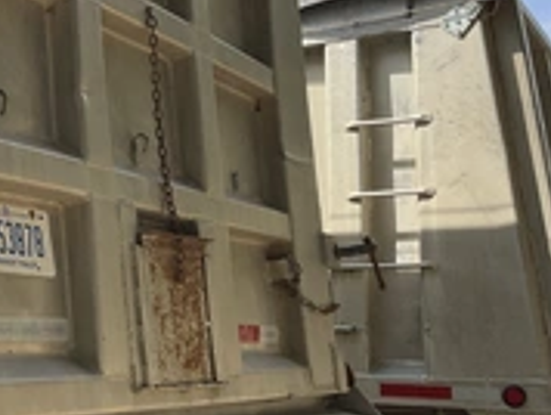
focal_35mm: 65
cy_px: 214
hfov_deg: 27.9
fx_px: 1036
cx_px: -9
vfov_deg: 22.6
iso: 25
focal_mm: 3
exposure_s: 1/1342
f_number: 1.8
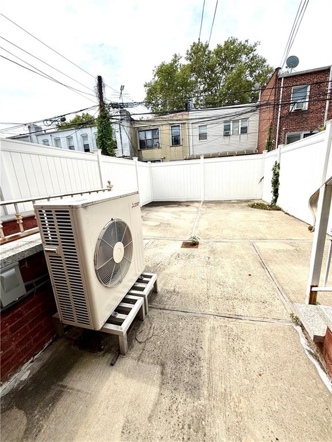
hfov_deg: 85.7
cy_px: 221
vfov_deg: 102.1
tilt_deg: -13.5
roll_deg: +2.6
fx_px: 179
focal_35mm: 14
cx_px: 166
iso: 50
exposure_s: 1/1901
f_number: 2.2
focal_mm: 2.22
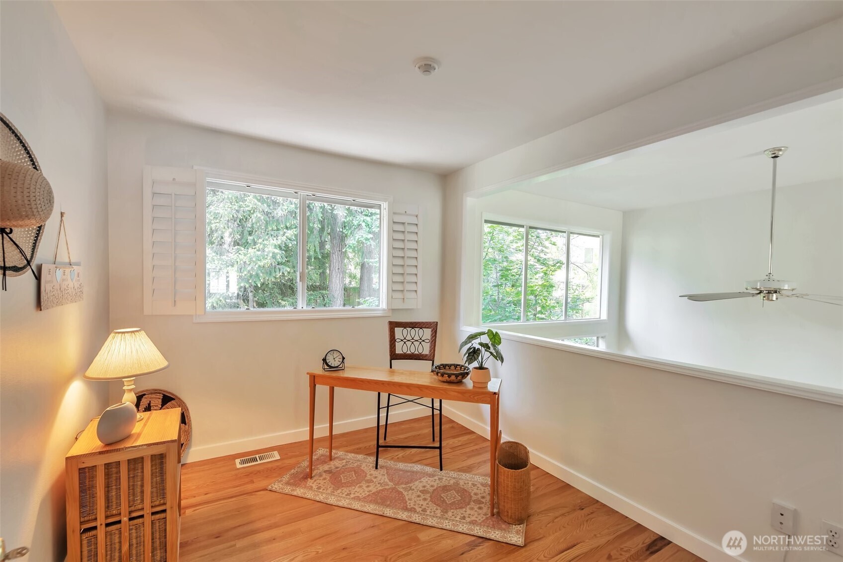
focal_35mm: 16
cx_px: 422
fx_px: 375
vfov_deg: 73.8
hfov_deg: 96.7
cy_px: 281
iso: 200
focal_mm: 16
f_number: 8
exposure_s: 1/25
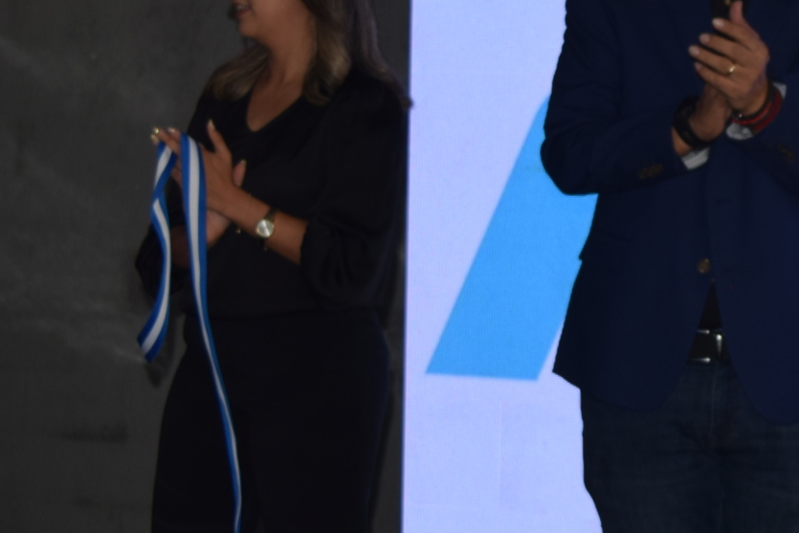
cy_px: 227
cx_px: 1081
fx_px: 3063
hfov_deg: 14.2
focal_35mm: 138
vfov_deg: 9.9
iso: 160
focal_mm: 30
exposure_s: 1/200
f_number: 5
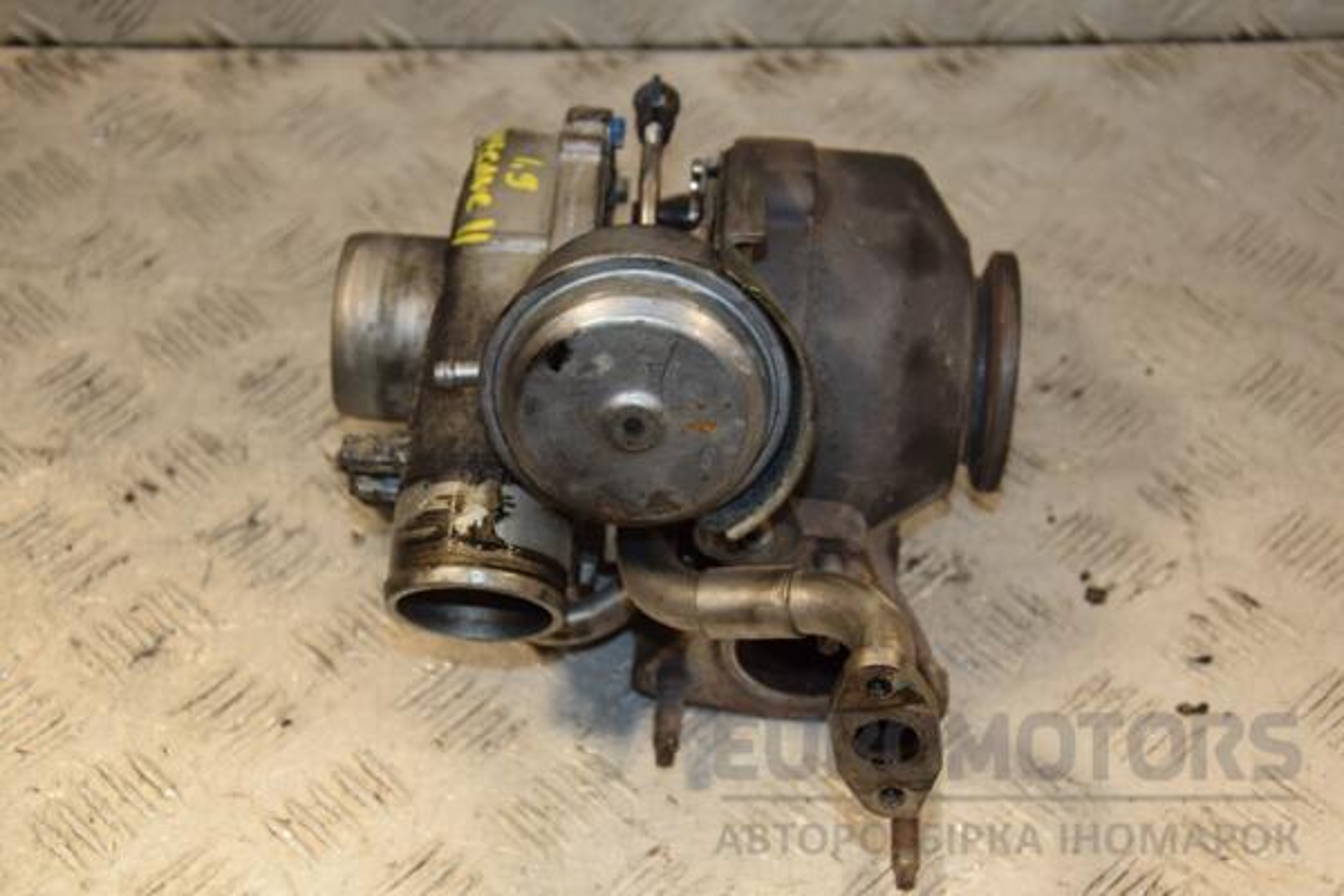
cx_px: 672
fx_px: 2688
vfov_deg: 18.9
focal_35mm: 72
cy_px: 448
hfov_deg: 28.1
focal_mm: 48
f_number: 5.6
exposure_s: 1/200
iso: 800
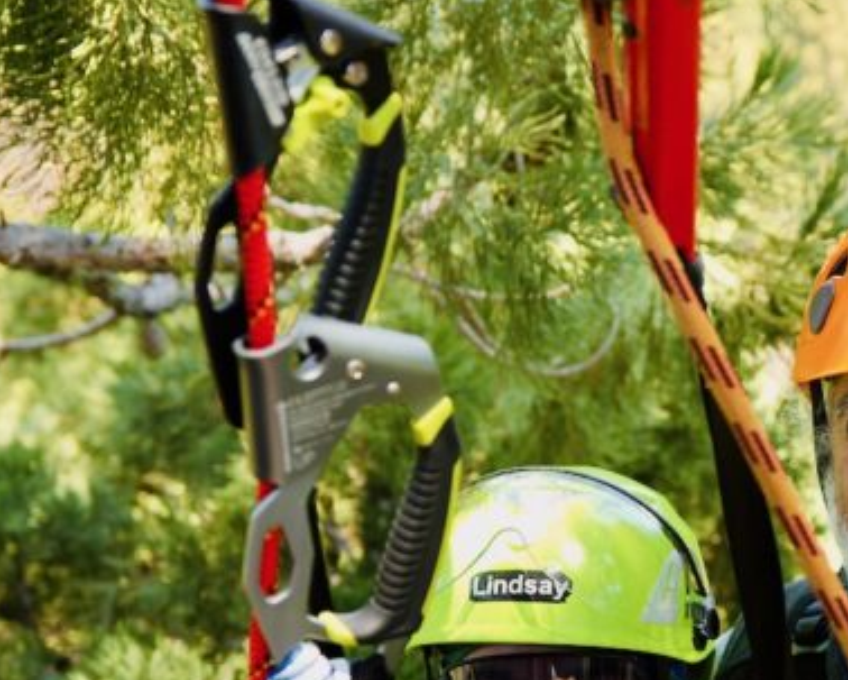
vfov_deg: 24.5
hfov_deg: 29.9
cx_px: 727
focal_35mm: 61
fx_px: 1532
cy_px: 562
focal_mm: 24
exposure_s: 1/100
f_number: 2.8
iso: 100
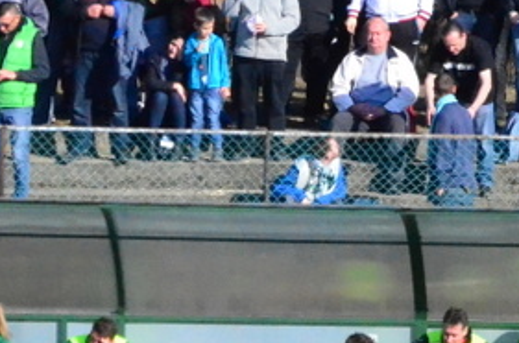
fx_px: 11538
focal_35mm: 802
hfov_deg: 2.6
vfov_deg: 1.7
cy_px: 75
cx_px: 709
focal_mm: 125
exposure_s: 1/4000
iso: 6400
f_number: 16
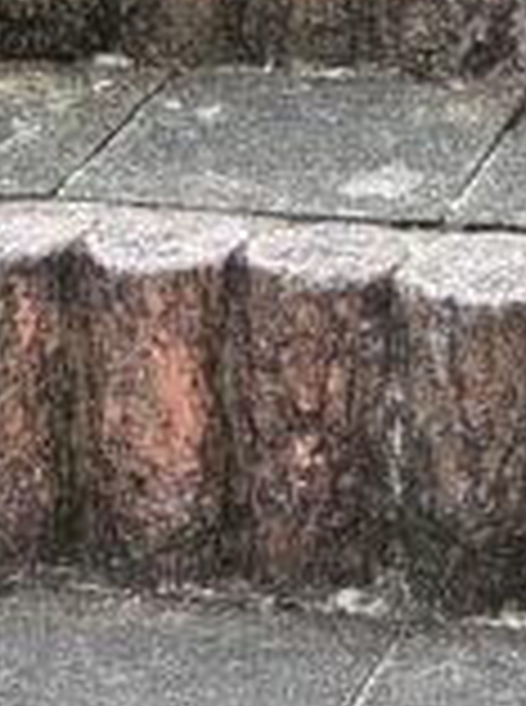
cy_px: -643
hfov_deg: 8.6
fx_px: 3458
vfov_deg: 10.8
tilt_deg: -4.5
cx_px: 629
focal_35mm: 170
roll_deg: -0.2
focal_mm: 5.96
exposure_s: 1/355
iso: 50
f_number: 1.6
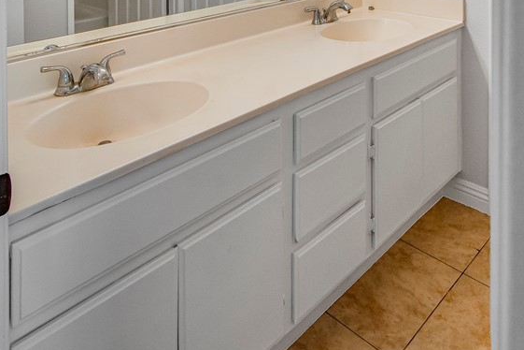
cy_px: -51
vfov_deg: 35.1
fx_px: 451
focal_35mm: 31
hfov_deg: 60.0
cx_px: 302
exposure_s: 1/60
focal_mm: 11
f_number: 8
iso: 400
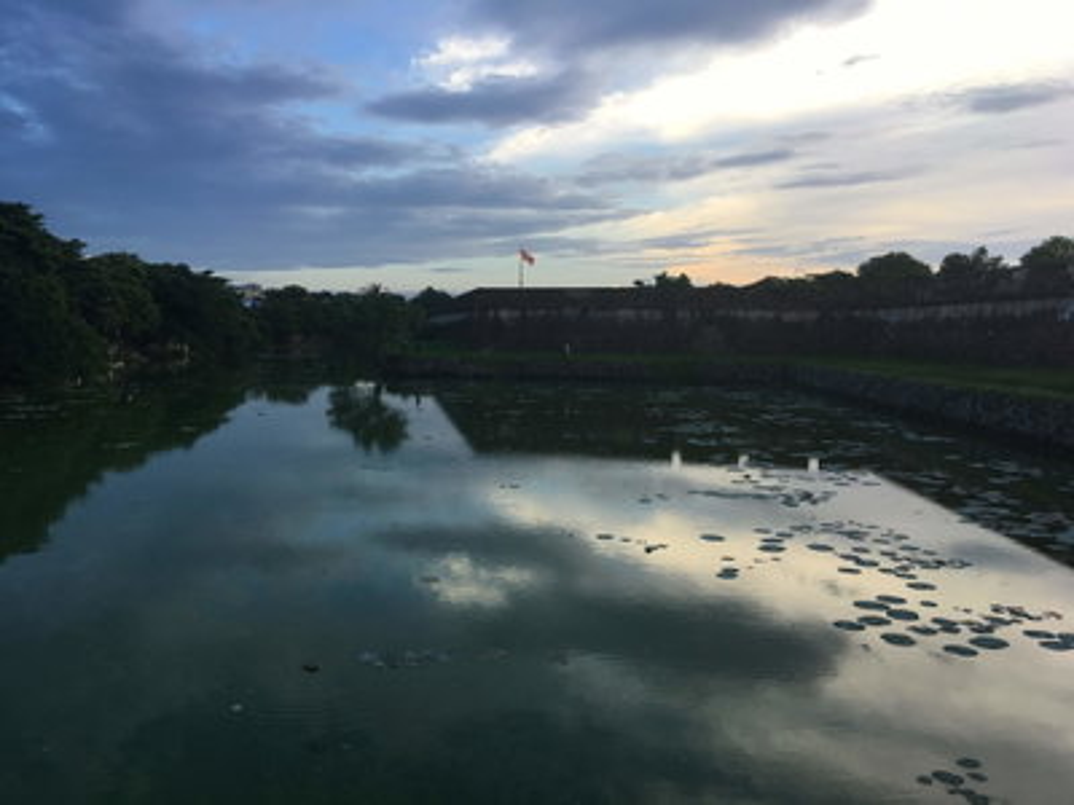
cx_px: 537
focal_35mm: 29
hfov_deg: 61.7
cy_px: 402
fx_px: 900
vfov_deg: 48.2
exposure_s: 1/100
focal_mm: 4.15
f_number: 2.2
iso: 25
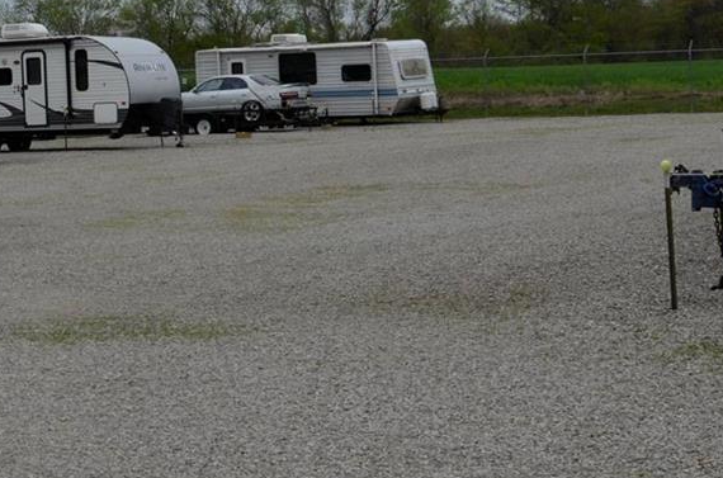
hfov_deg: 19.9
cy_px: 154
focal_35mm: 101
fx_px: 2023
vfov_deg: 13.5
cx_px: 84
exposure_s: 1/250
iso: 400
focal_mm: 24
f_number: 8
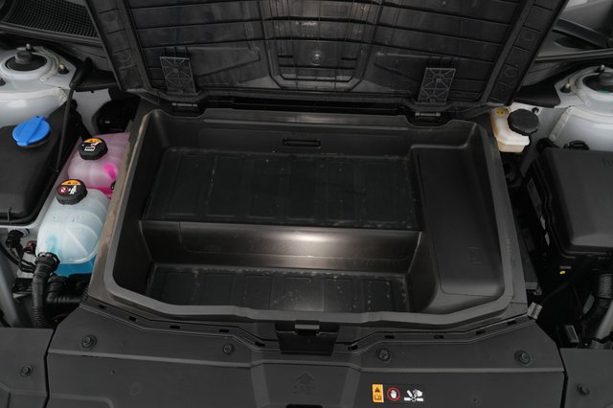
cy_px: 204
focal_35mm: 28
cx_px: 306
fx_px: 477
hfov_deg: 65.5
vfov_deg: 46.4
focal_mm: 28
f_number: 4.5
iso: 1250
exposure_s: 1/25
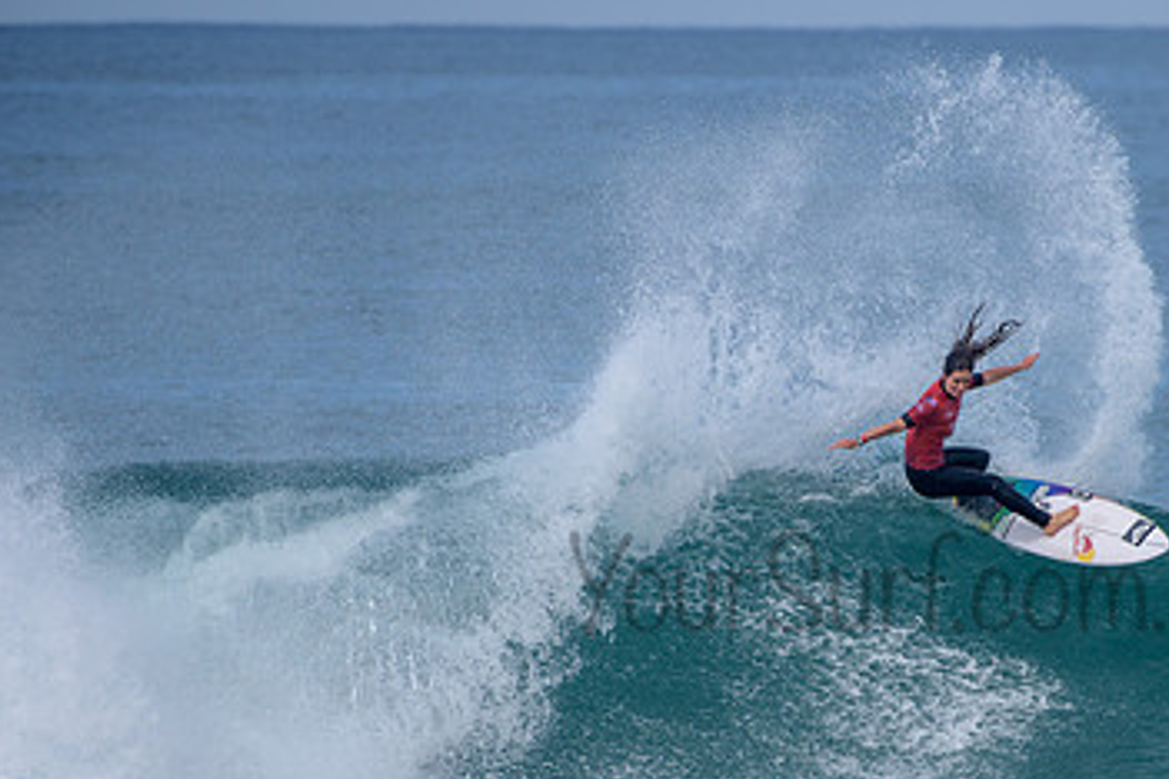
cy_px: 554
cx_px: 913
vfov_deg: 1.7
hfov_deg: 2.5
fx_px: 26820
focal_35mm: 826
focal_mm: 500
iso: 250
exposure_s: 1/2500
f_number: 6.3
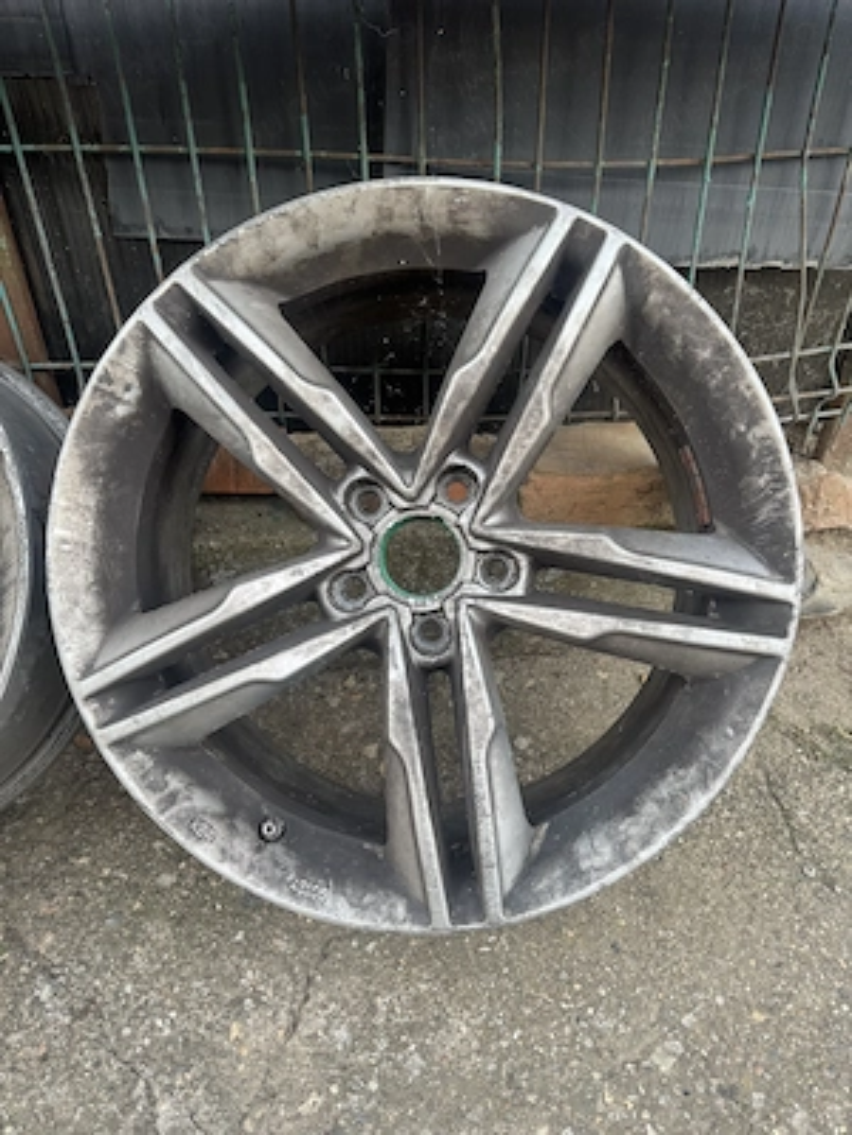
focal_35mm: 24
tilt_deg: -38.7
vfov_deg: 71.6
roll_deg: -1.2
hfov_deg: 56.8
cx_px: 426
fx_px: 788
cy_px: 568
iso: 80
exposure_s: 1/121
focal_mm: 6.76
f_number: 1.78
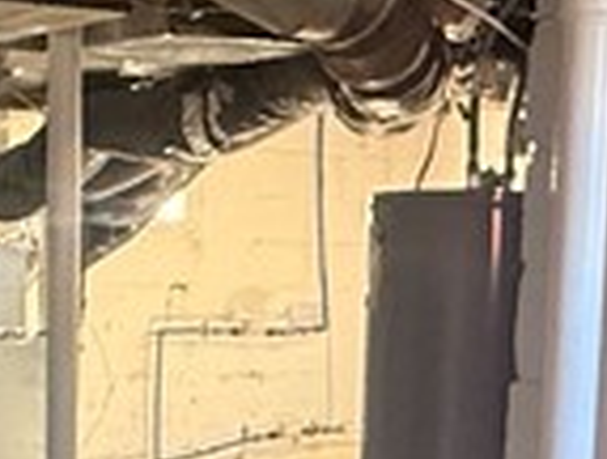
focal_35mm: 100
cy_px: 472
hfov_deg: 19.5
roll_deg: -1.7
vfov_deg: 14.6
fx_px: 1758
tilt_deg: -9.8
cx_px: 166
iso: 400
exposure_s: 1/60
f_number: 2.2
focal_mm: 2.22
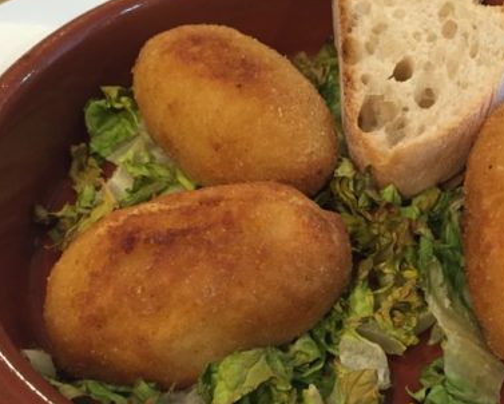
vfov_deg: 31.4
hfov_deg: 38.5
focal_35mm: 48
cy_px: 243
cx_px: 320
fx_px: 716
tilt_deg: -47.8
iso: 250
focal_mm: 4.15
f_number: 2.2
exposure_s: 1/33
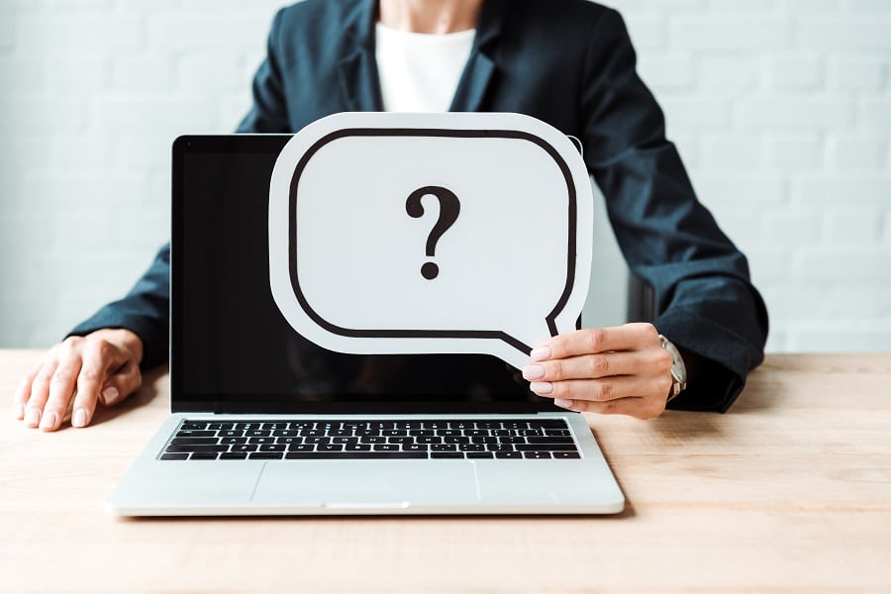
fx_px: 1237
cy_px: 297
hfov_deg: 39.6
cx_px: 446
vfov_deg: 27.0
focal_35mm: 50
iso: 250
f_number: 3.5
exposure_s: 1/160
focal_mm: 50
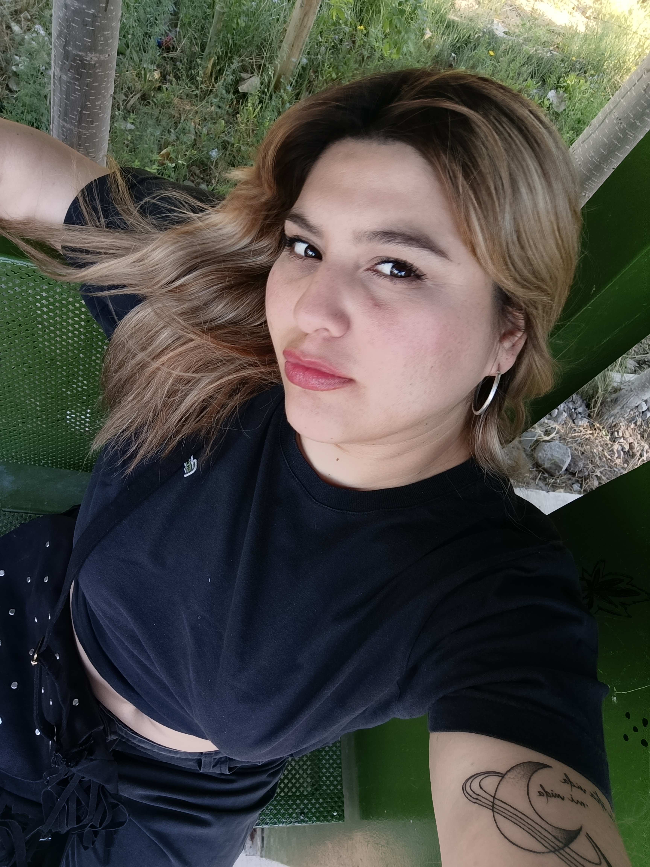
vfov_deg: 71.6
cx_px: 325
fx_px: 601
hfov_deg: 56.8
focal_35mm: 24
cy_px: 434
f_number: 2.4
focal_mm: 3.27
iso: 50
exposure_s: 1/101
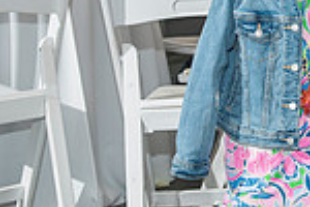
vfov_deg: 9.7
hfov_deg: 14.3
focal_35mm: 139
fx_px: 1197
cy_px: -34
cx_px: 382
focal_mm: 36
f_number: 4
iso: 800
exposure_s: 1/100
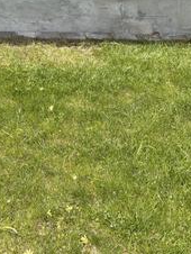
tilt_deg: -5.5
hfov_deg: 20.5
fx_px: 507
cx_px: -11
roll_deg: -1.4
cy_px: -81
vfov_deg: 24.4
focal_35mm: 69
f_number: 1.6
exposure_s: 1/2364
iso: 50
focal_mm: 5.96
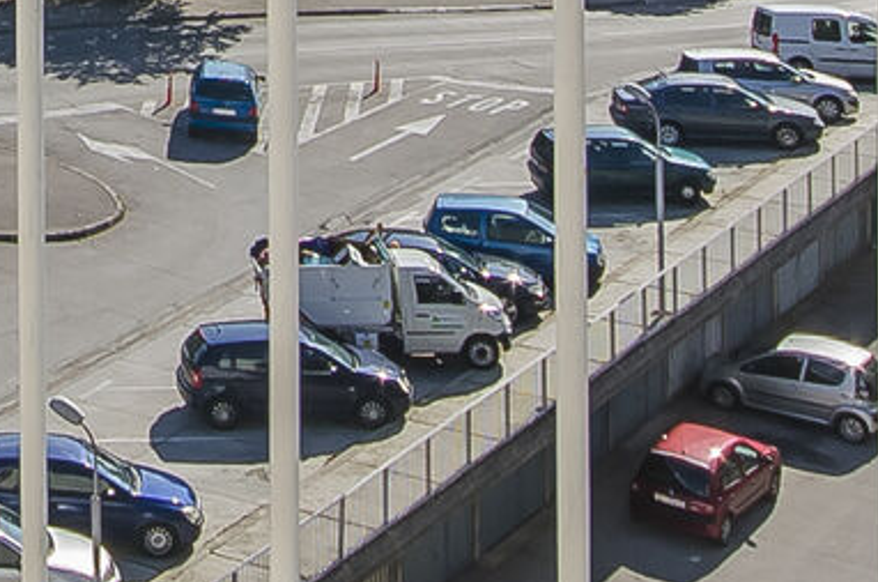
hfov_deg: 16.8
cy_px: -654
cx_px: -455
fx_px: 2677
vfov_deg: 11.0
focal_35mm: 110
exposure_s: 1/400
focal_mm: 10
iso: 100
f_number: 8
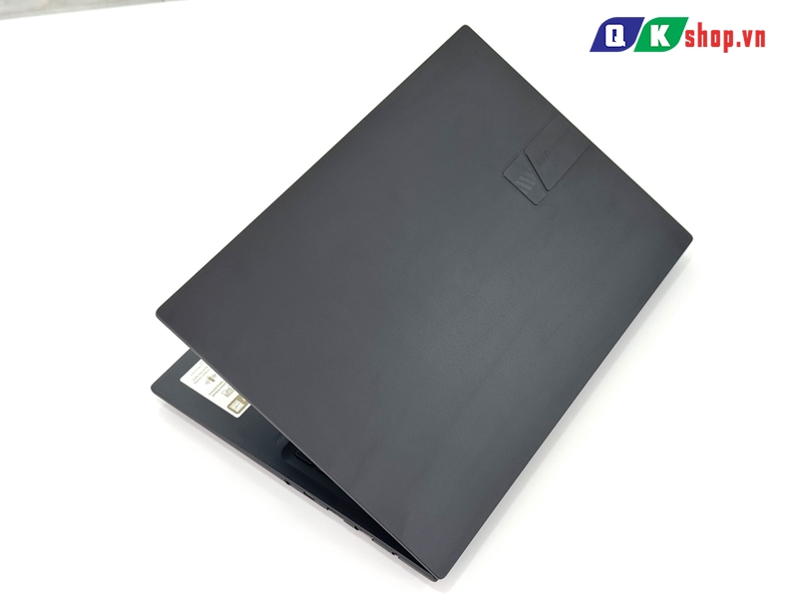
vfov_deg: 30.3
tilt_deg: -51.9
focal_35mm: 48
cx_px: 399
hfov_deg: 39.7
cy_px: 299
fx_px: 1107
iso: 50
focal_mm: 6.76
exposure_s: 1/121
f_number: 1.78
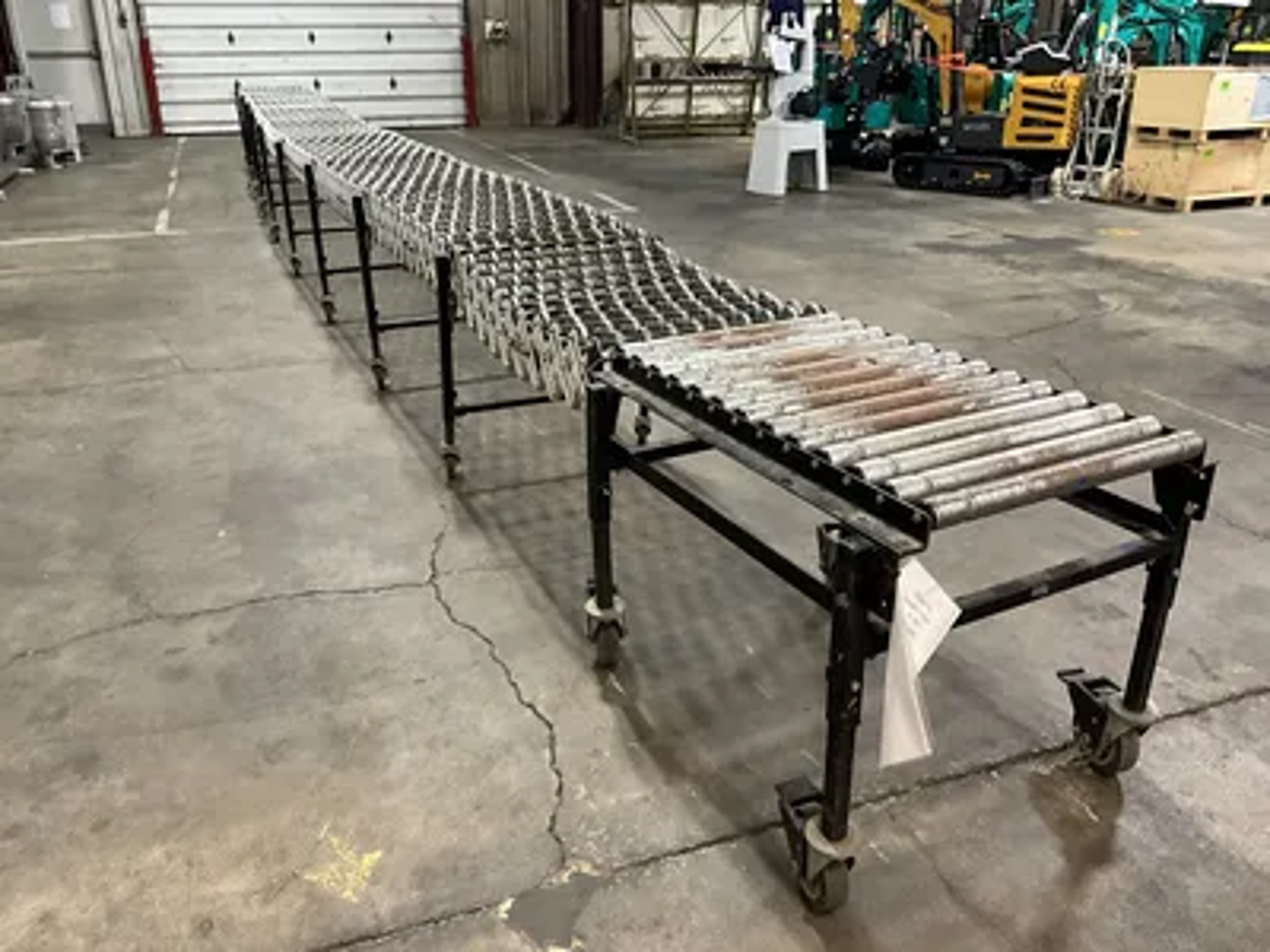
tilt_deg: -23.2
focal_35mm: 29
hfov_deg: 61.7
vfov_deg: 48.2
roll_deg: -0.3
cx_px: 635
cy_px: 476
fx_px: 1064
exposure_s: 1/45
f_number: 1.8
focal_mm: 3
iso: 320
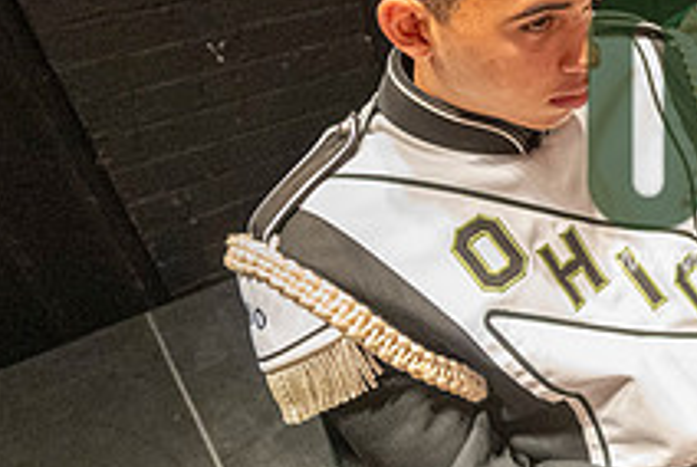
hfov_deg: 36.6
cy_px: 143
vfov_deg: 32.4
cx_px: 835
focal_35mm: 41
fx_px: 795
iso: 5000
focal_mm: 15
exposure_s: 1/500
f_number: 4
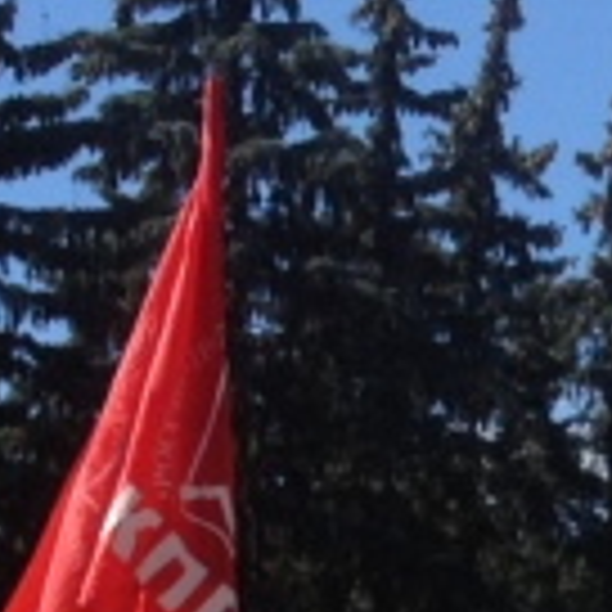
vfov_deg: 7.1
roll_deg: -1.4
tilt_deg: -8.9
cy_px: 1364
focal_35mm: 233
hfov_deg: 7.2
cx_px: 1224
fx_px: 4661
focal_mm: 4.28
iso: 50
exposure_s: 1/1416
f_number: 2.4
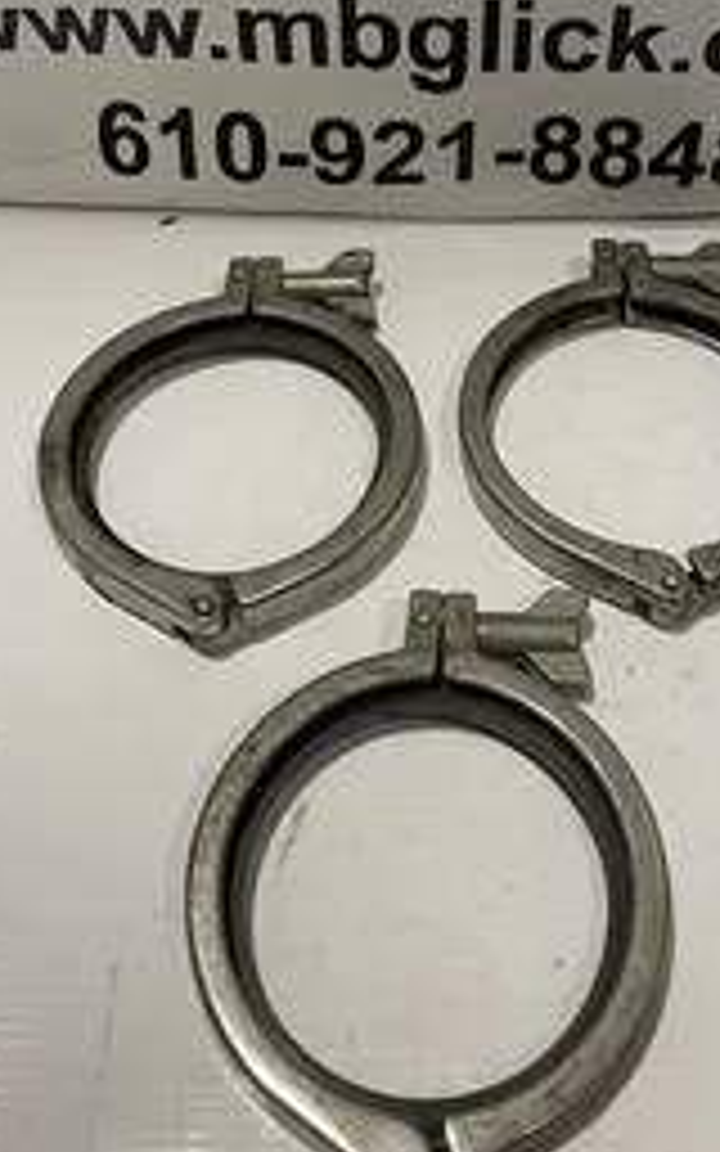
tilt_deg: -49.6
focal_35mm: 43
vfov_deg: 45.3
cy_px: 360
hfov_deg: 29.8
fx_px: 1350
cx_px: 432
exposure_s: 1/60
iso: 125
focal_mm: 4.2
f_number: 1.6
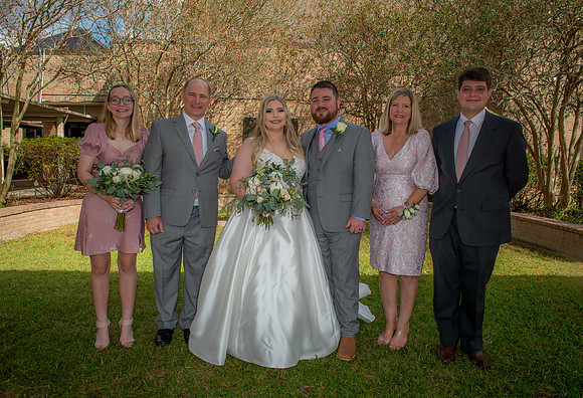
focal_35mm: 26
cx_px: 299
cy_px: 199
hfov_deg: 68.0
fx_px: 432
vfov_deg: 49.5
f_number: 7.1
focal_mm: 26
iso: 125
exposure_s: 1/200
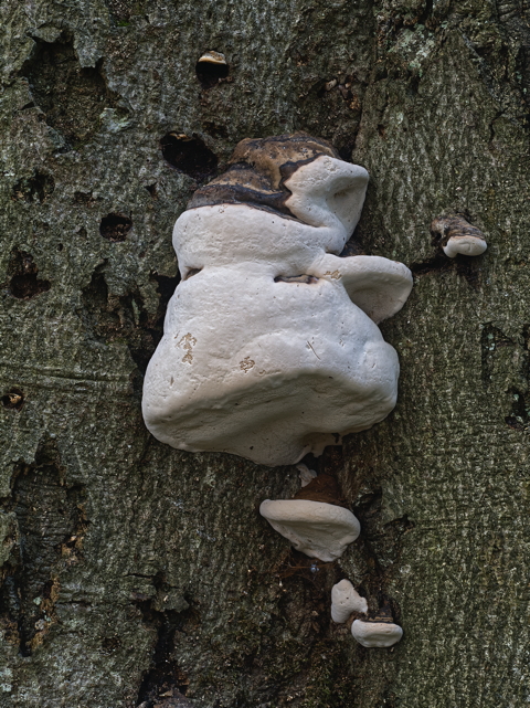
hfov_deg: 12.3
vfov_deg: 16.4
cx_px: 265
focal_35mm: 120
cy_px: 354
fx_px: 2452
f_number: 5.6
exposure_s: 1/1.67
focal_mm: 60
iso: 200
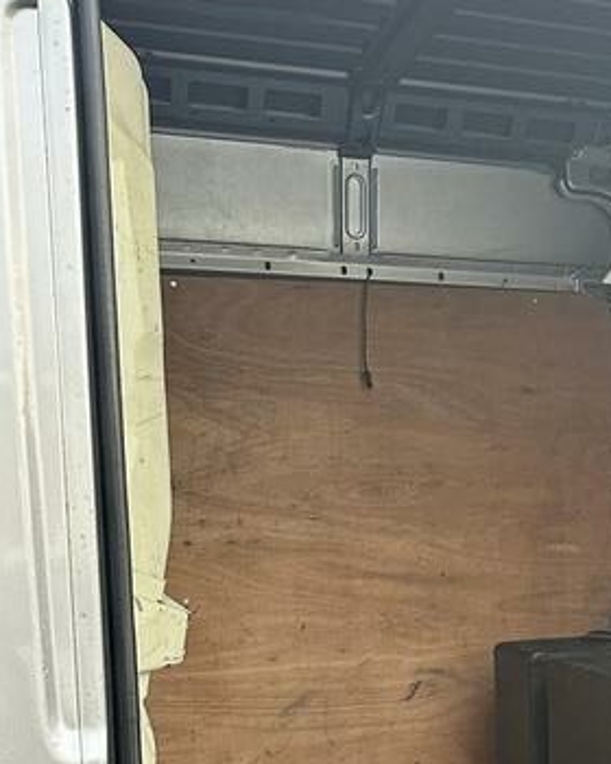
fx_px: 1356
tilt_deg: -7.5
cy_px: 611
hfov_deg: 23.9
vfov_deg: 30.7
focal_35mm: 60
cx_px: 659
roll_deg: -2.2
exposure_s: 1/81
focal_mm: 6.86
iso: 250
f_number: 1.78
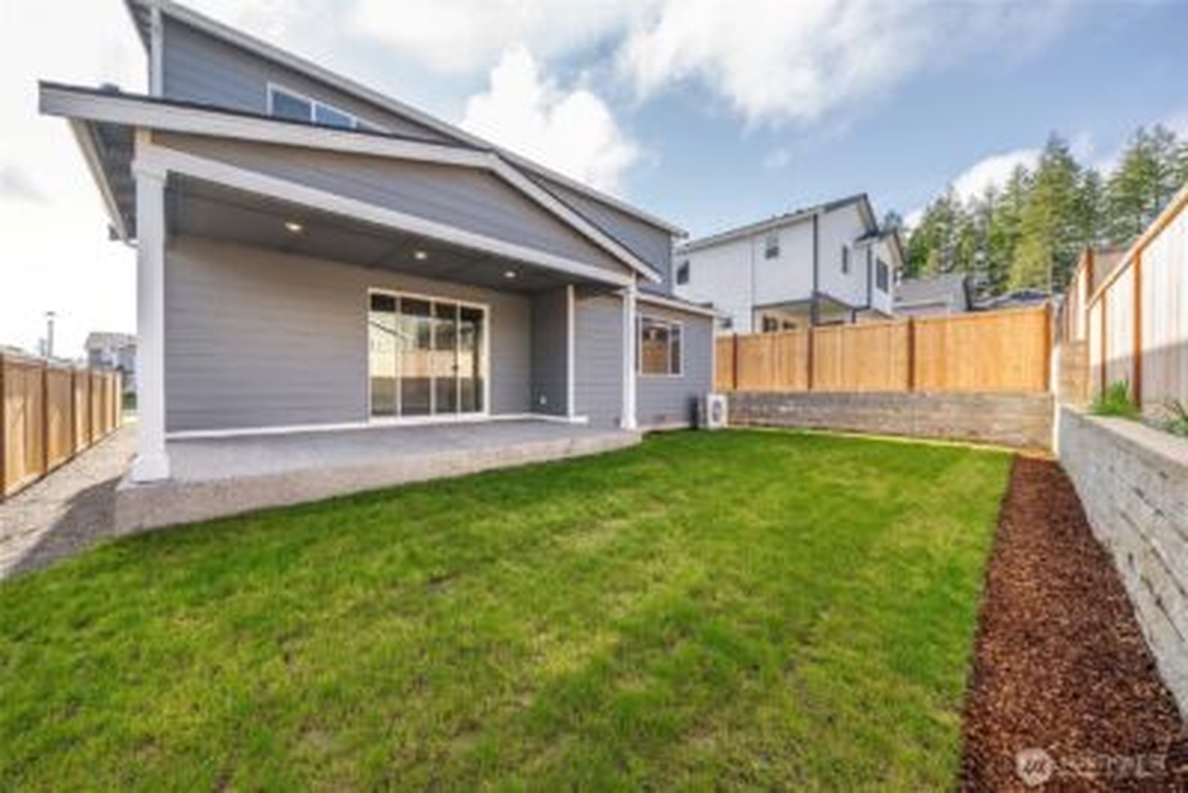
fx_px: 396
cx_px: 594
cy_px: 396
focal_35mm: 12
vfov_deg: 90.1
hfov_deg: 112.6
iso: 80
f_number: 7.1
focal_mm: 12
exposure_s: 1/60
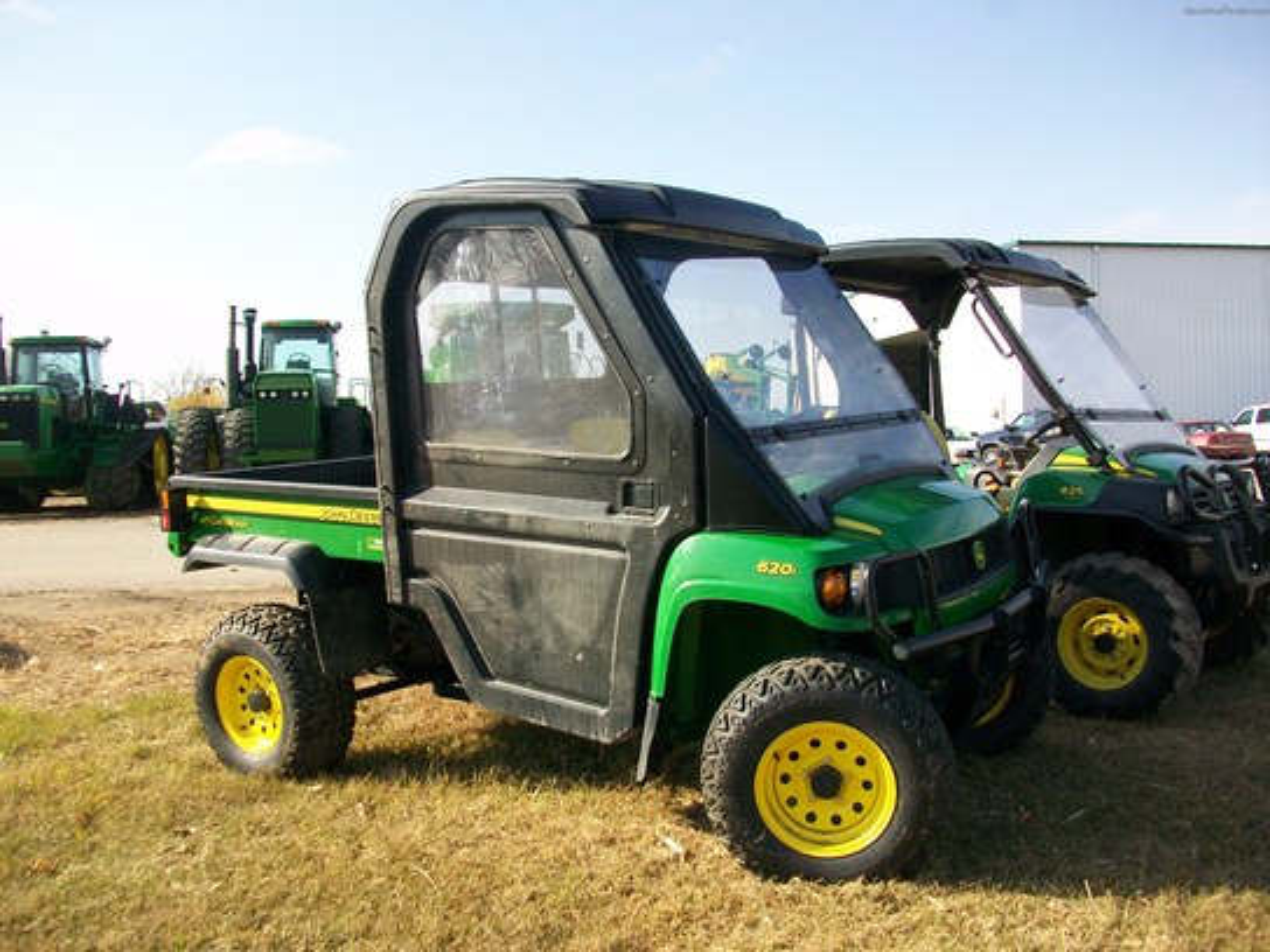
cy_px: 476
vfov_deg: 44.2
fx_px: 1174
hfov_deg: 56.8
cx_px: 635
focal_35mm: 32
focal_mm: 5.7
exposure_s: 1/500
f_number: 2.8
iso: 64
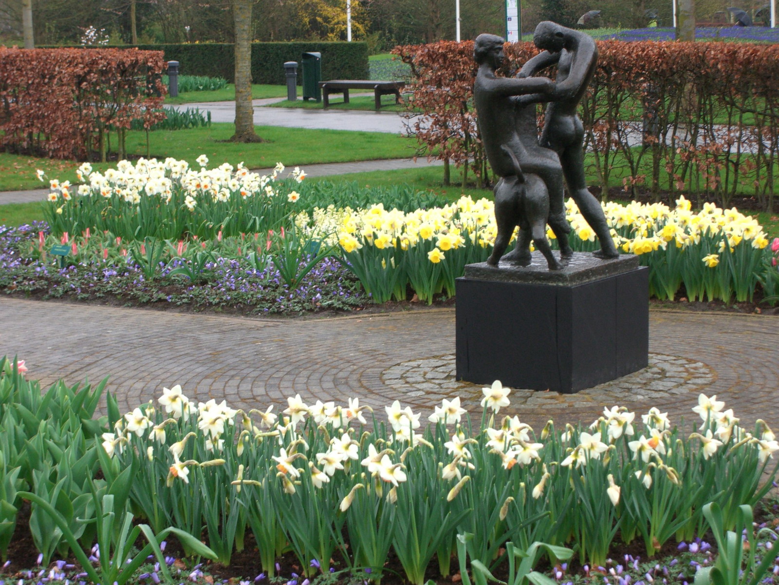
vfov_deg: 15.6
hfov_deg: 20.7
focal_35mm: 95
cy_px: 292
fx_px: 2138
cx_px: 390
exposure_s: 1/100
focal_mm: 19.7
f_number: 4.8
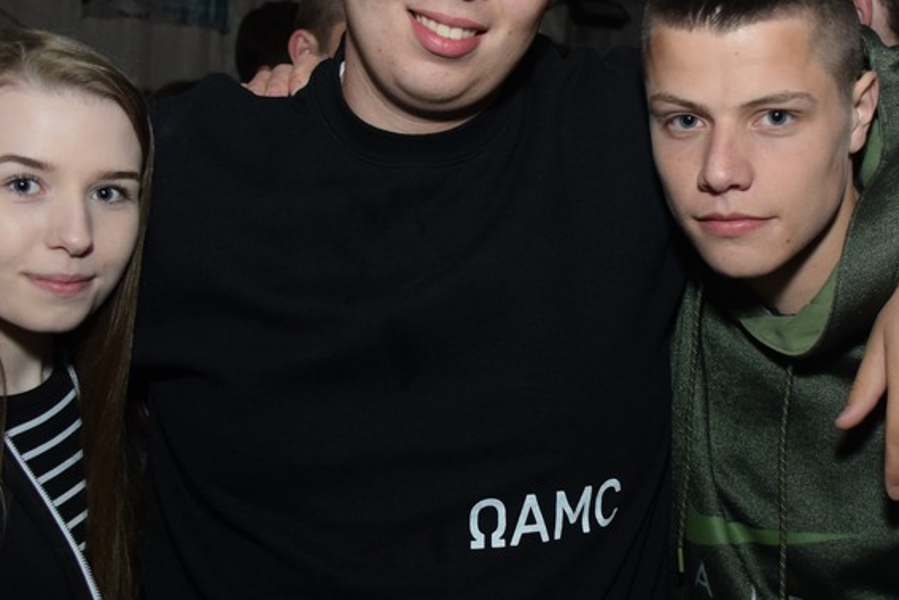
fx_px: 1474
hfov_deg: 33.5
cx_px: 623
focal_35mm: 59
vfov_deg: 23.0
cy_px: 229
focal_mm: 22
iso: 1600
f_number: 3.8
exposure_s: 1/60
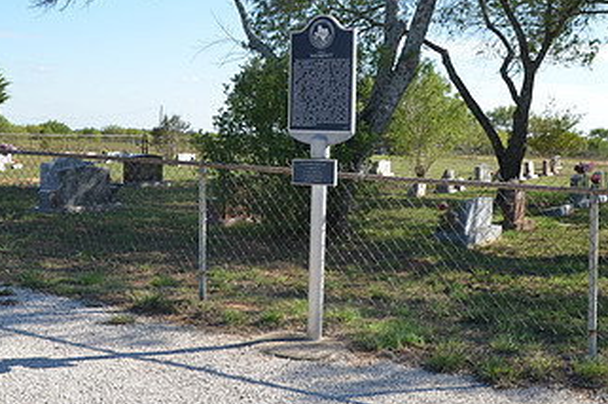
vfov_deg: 23.7
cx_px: 290
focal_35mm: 57
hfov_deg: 35.2
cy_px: 144
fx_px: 960
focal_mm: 21
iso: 200
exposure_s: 1/160
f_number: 6.3
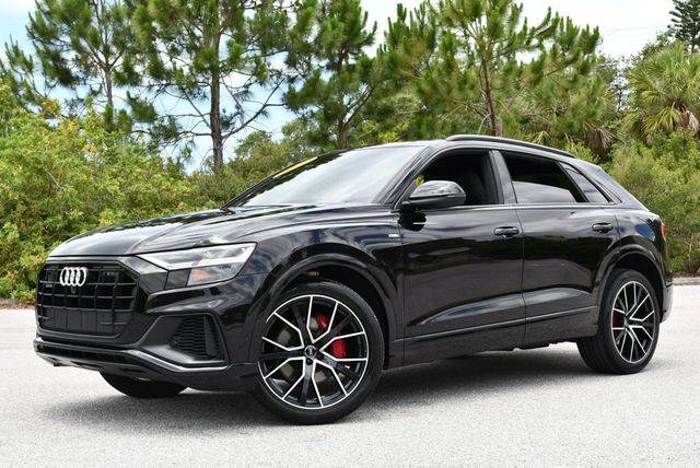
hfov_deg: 38.2
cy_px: 234
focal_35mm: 52
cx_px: 350
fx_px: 1012
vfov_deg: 26.0
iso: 200
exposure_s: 1/250
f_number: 7.1
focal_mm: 26
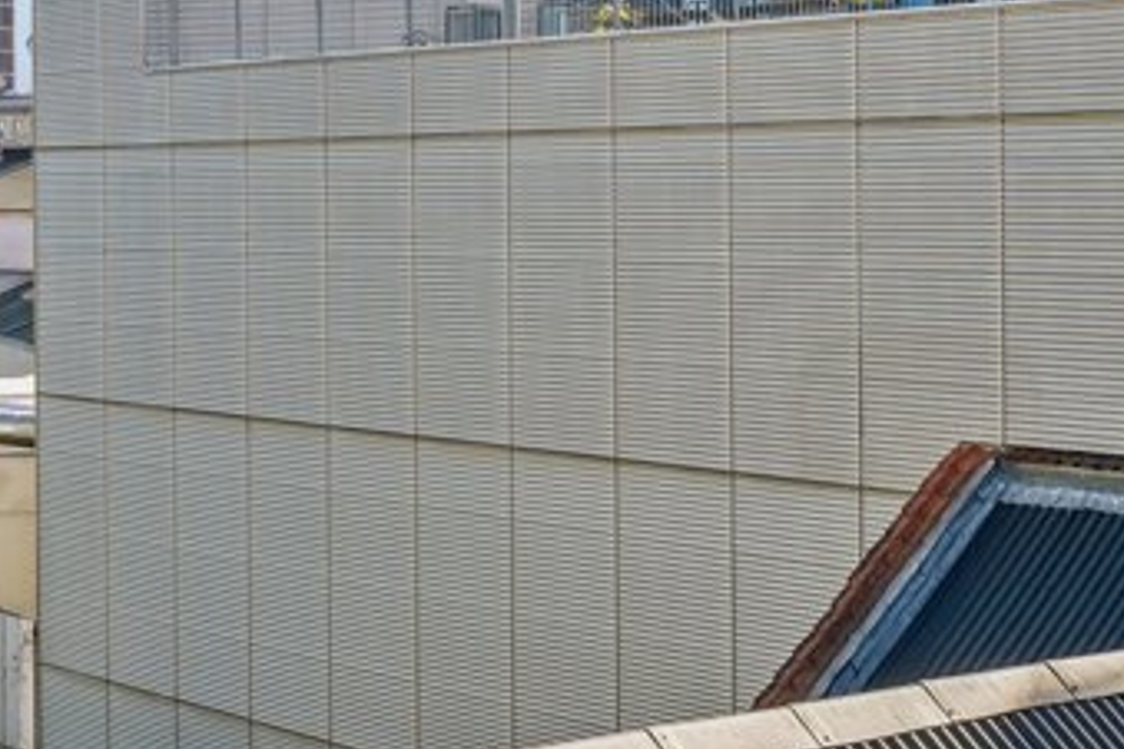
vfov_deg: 15.9
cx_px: -3
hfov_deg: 22.9
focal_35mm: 85
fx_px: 2654
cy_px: 108
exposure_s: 1/250
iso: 160
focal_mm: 24
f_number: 9
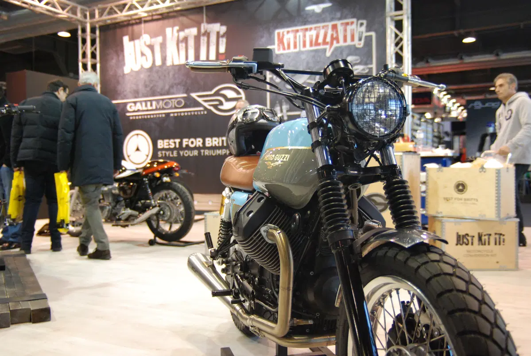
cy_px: 178
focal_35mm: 36
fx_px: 532
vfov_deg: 37.0
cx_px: 266
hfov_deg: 53.1
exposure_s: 1/320
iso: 1000
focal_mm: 24
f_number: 2.8
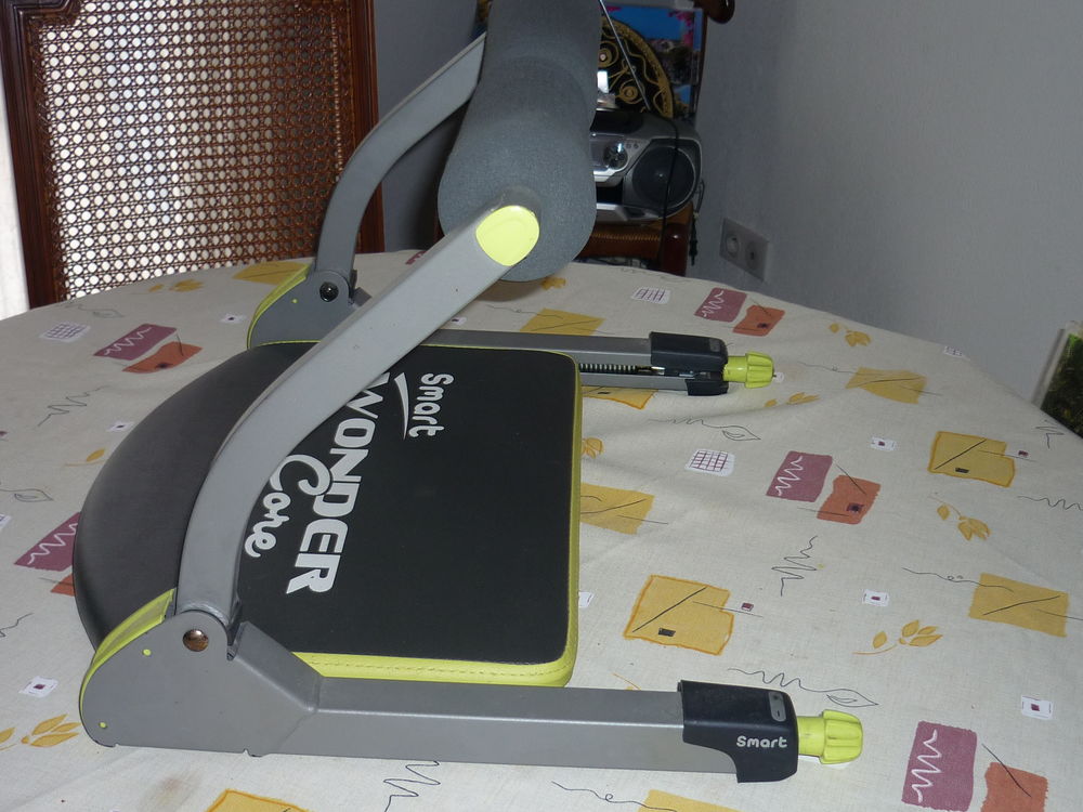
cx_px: 542
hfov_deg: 38.9
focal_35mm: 49
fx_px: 1533
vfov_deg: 29.7
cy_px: 406
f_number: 3
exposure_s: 1/30
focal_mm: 6.4
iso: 100
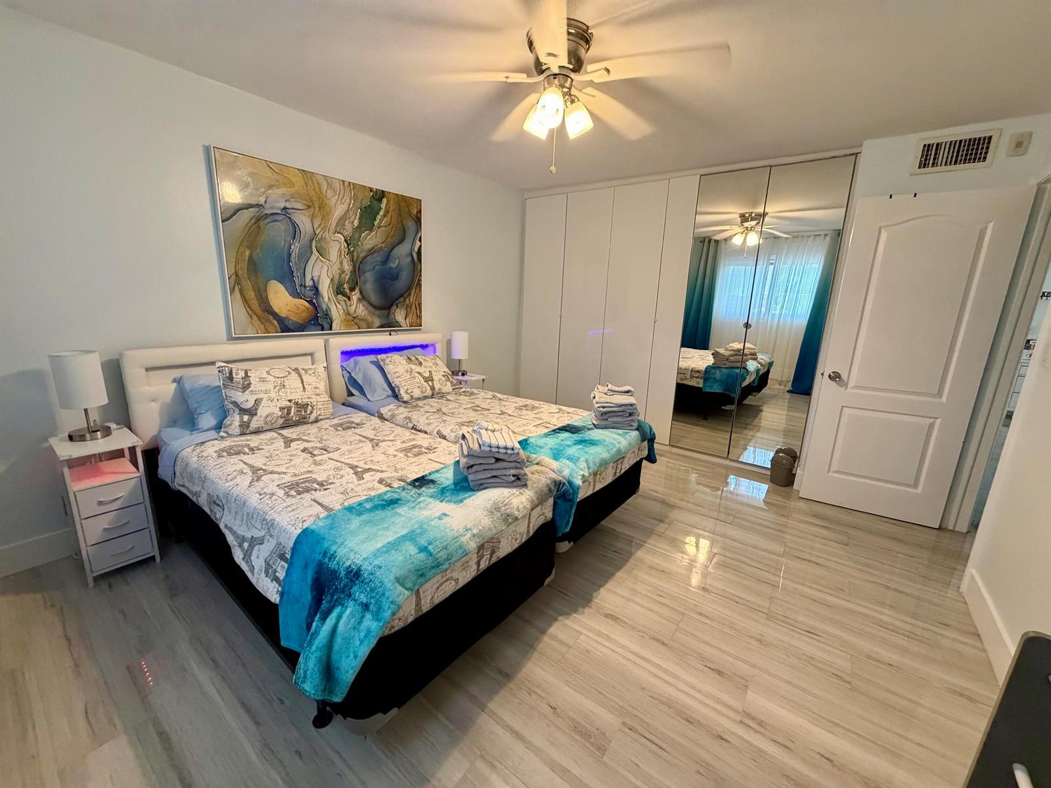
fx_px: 425
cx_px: 526
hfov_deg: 102.1
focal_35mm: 14
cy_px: 394
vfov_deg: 85.7
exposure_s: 1/60
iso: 320
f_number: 2.2
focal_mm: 2.22
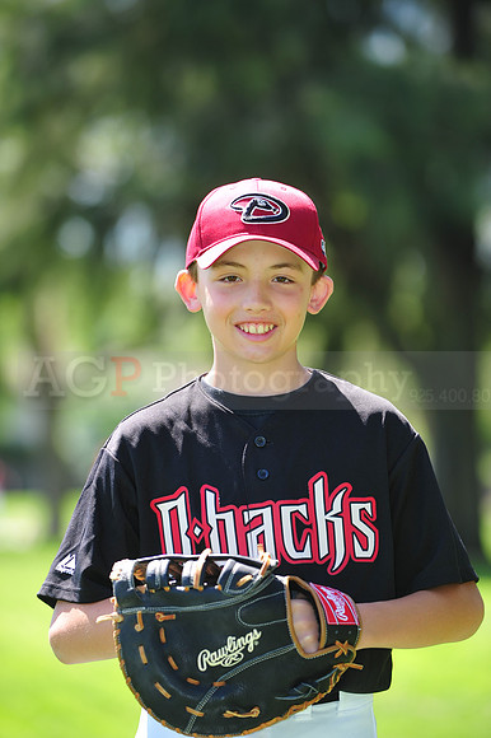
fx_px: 4096
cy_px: 369
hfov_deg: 6.9
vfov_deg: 10.3
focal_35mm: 200
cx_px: 246
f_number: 4.5
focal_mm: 200
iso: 200
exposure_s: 1/320
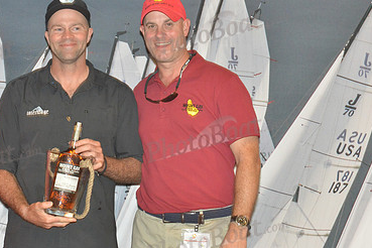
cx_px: 95
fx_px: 1137
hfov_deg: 18.5
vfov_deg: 12.4
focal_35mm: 110
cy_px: 98
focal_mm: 70
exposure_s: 1/15
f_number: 9
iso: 3200
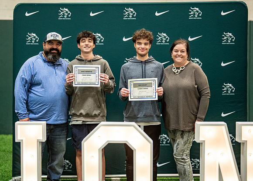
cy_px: 85
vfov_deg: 24.0
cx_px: 120
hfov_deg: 33.2
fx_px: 424
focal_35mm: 59
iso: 1250
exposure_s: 1/320
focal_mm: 50
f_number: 1.2
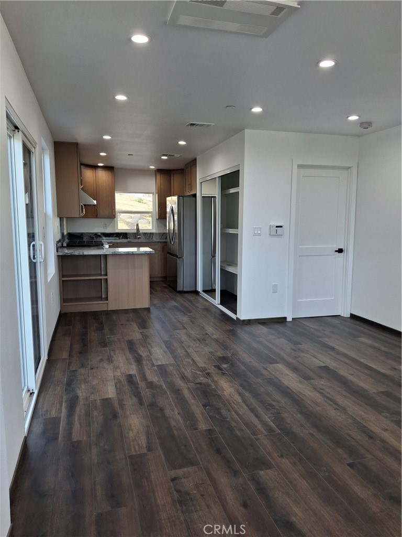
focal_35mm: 25
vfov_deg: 69.4
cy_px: 268
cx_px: 201
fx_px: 387
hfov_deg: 54.9
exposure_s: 1/120
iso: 80
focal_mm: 4.69
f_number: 1.8
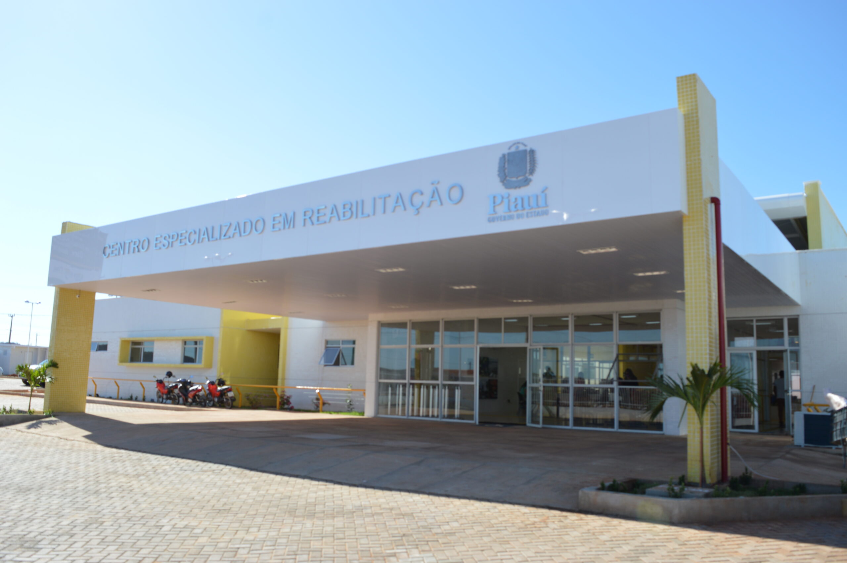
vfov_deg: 43.5
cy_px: 282
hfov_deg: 62.0
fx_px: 705
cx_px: 424
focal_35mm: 30
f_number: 7.1
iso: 100
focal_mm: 20
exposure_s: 1/200
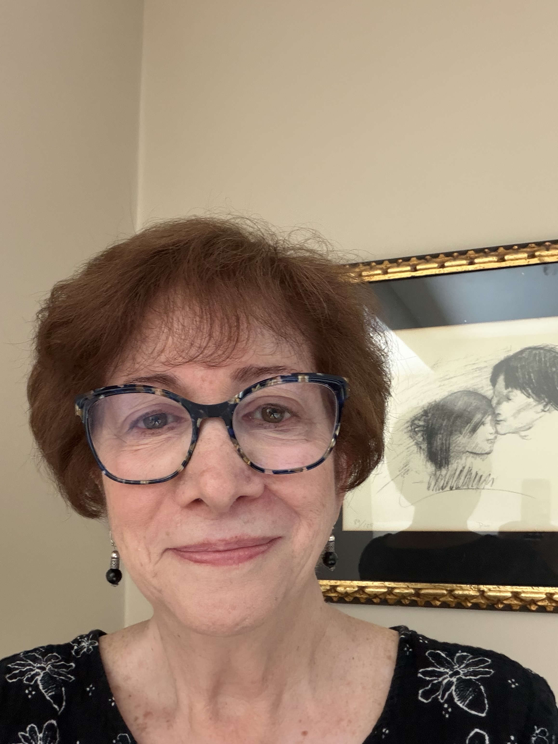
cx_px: 279
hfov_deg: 46.8
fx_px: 645
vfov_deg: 60.0
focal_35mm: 30
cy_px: 372
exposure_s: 1/36
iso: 400
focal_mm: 2.71
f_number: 1.9
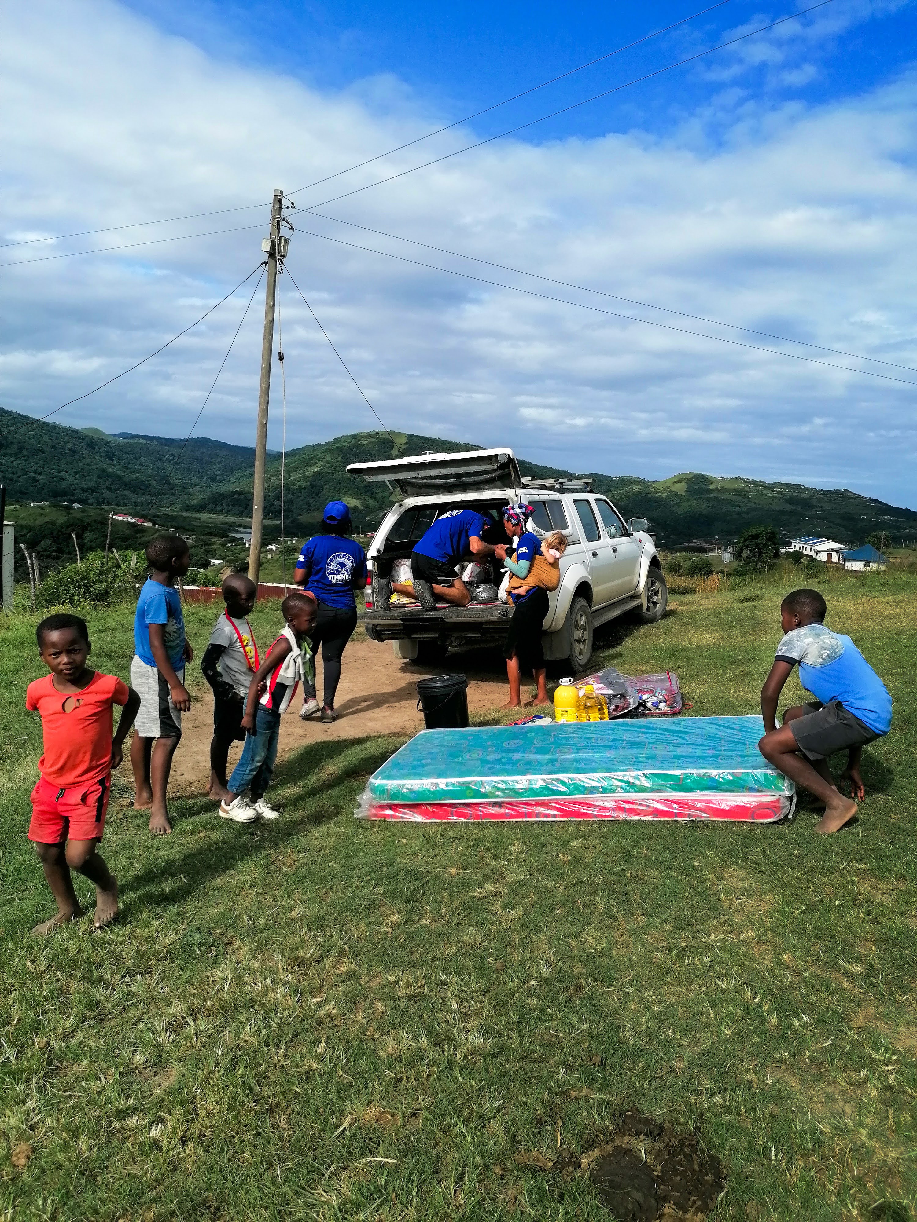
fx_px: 954
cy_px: 611
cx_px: 458
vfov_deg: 65.3
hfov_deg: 51.4
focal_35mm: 27
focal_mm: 4.75
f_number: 1.8
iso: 50
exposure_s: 1/2000
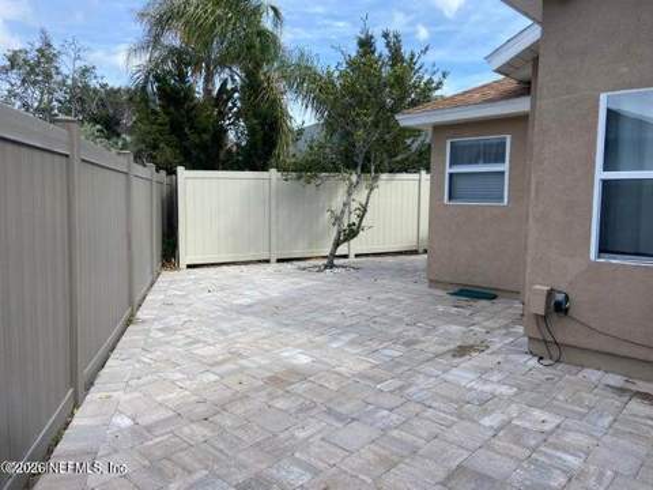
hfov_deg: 67.3
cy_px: 245
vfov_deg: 53.1
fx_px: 490
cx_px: 326
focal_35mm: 26
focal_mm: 4.25
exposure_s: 1/1258
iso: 32
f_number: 1.8
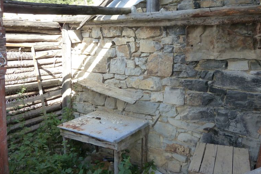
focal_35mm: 27
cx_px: 127
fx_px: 196
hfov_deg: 67.4
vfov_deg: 47.8
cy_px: 73
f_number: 4
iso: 125
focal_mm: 4.1
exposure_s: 1/100
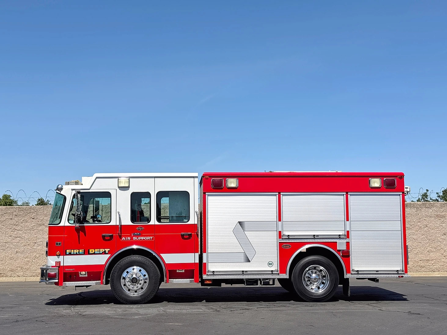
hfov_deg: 39.7
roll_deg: +0.3
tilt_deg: +4.8
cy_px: 168
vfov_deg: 30.3
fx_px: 620
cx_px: 224
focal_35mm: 48
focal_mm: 6.76
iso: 64
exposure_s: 1/5376
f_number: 1.78
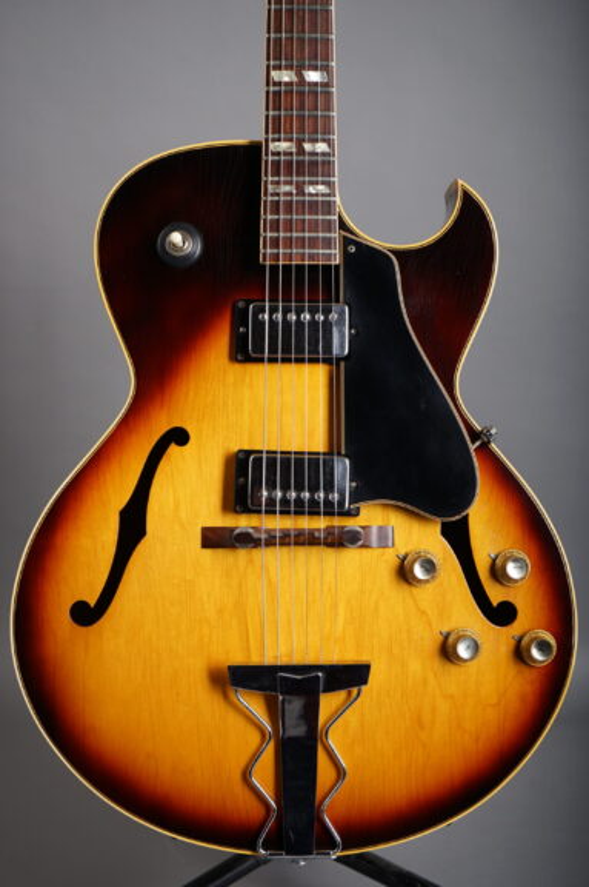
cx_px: 294
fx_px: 1721
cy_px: 444
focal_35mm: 70
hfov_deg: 19.4
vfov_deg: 28.9
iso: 160
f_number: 8
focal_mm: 70
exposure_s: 1/160
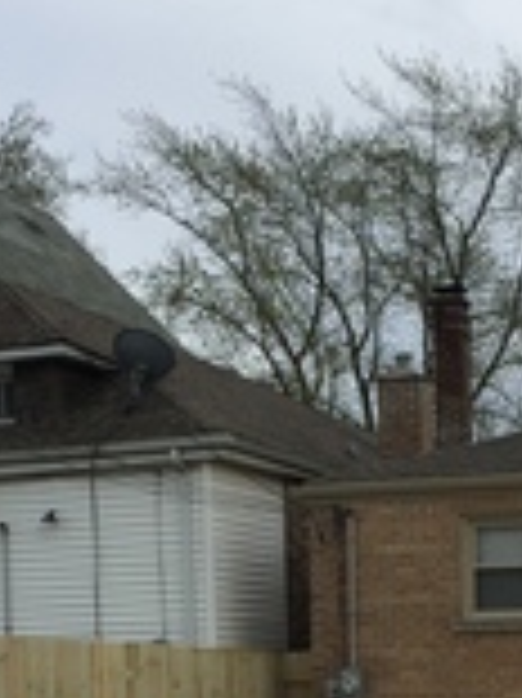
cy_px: 761
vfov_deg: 20.8
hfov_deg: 16.4
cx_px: 351
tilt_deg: -0.1
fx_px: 1812
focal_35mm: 90
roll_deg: +0.9
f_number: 2.2
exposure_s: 1/1980
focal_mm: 4.15
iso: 32
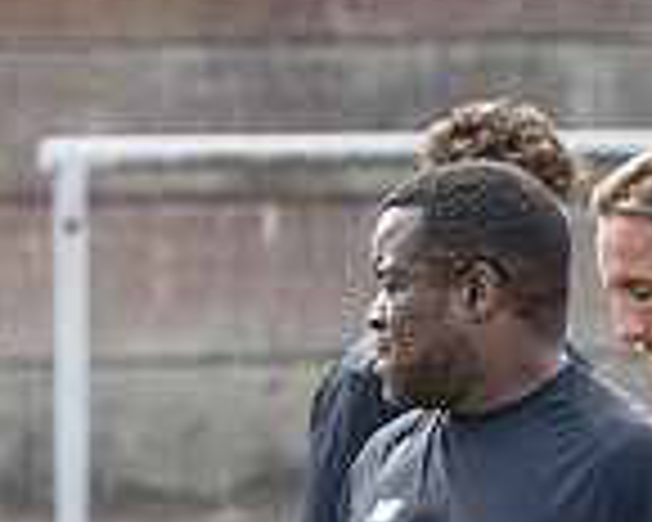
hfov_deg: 2.6
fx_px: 14125
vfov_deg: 2.1
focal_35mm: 732
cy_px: 755
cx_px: -209
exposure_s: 1/1000
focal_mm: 160
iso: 200
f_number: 3.5
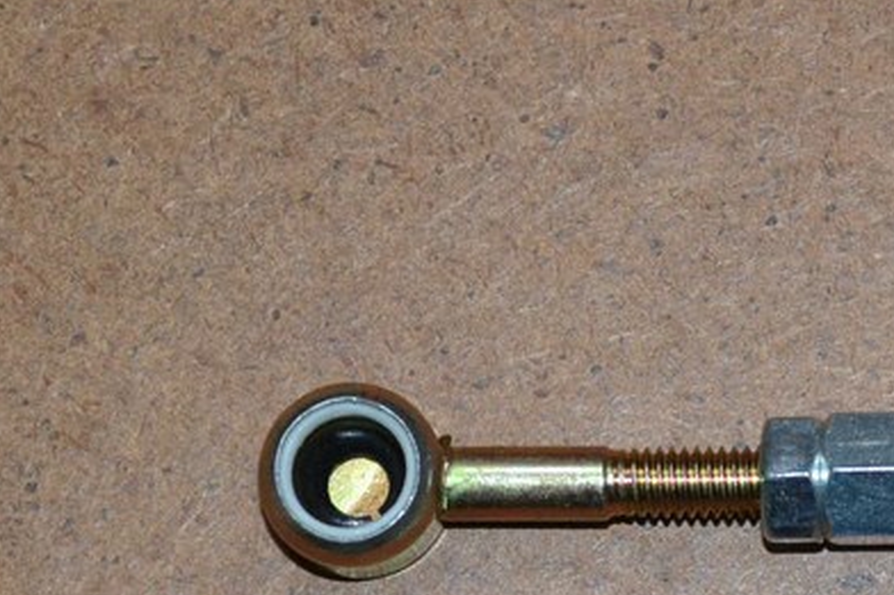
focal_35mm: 242
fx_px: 6018
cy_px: 522
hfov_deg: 8.5
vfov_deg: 5.7
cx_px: 723
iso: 1250
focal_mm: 55
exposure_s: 1/60
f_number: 5.6
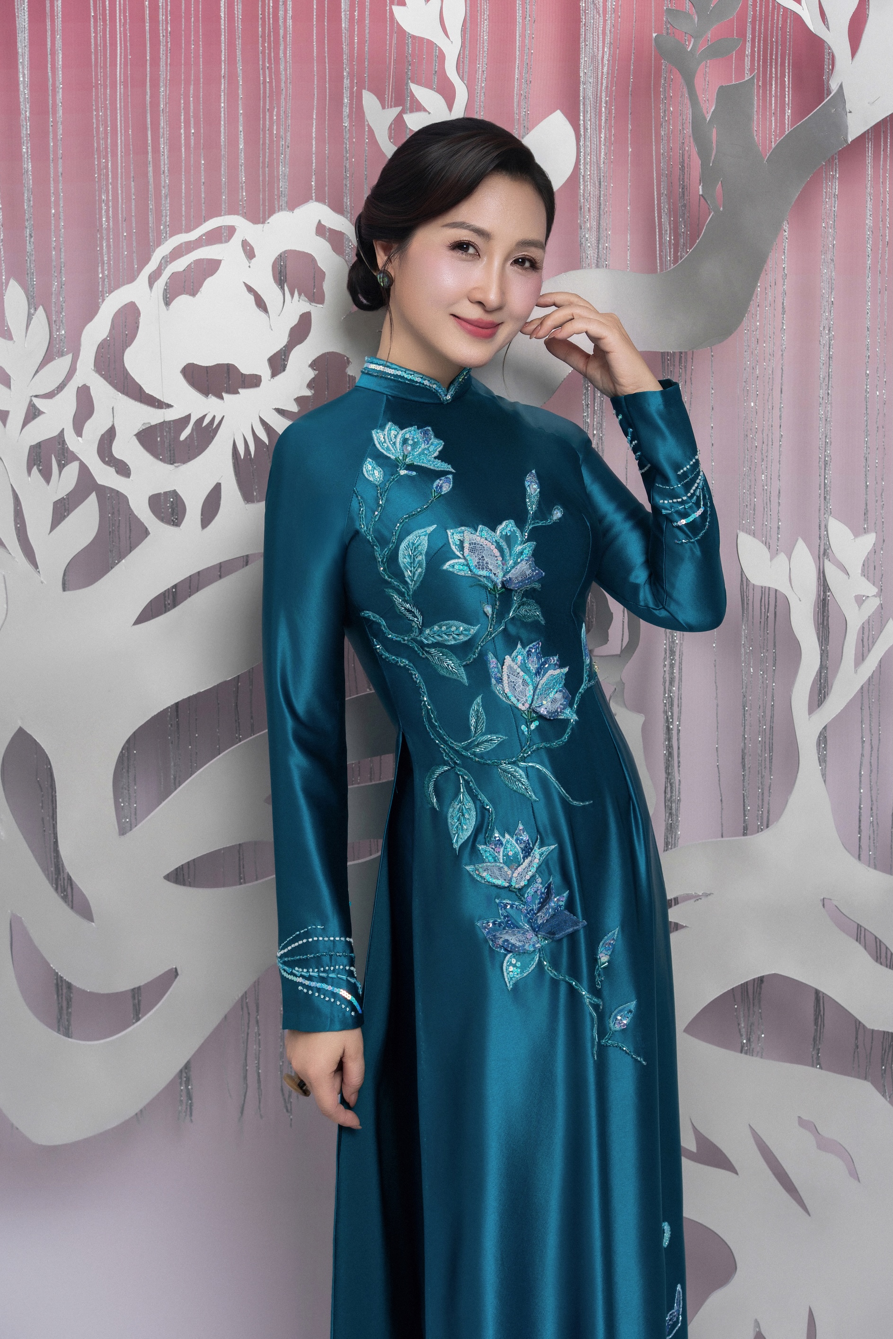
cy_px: 670
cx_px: 446
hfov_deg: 24.6
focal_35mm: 55
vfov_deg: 36.2
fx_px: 2046
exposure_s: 1/160
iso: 400
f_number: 7.1
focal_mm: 55
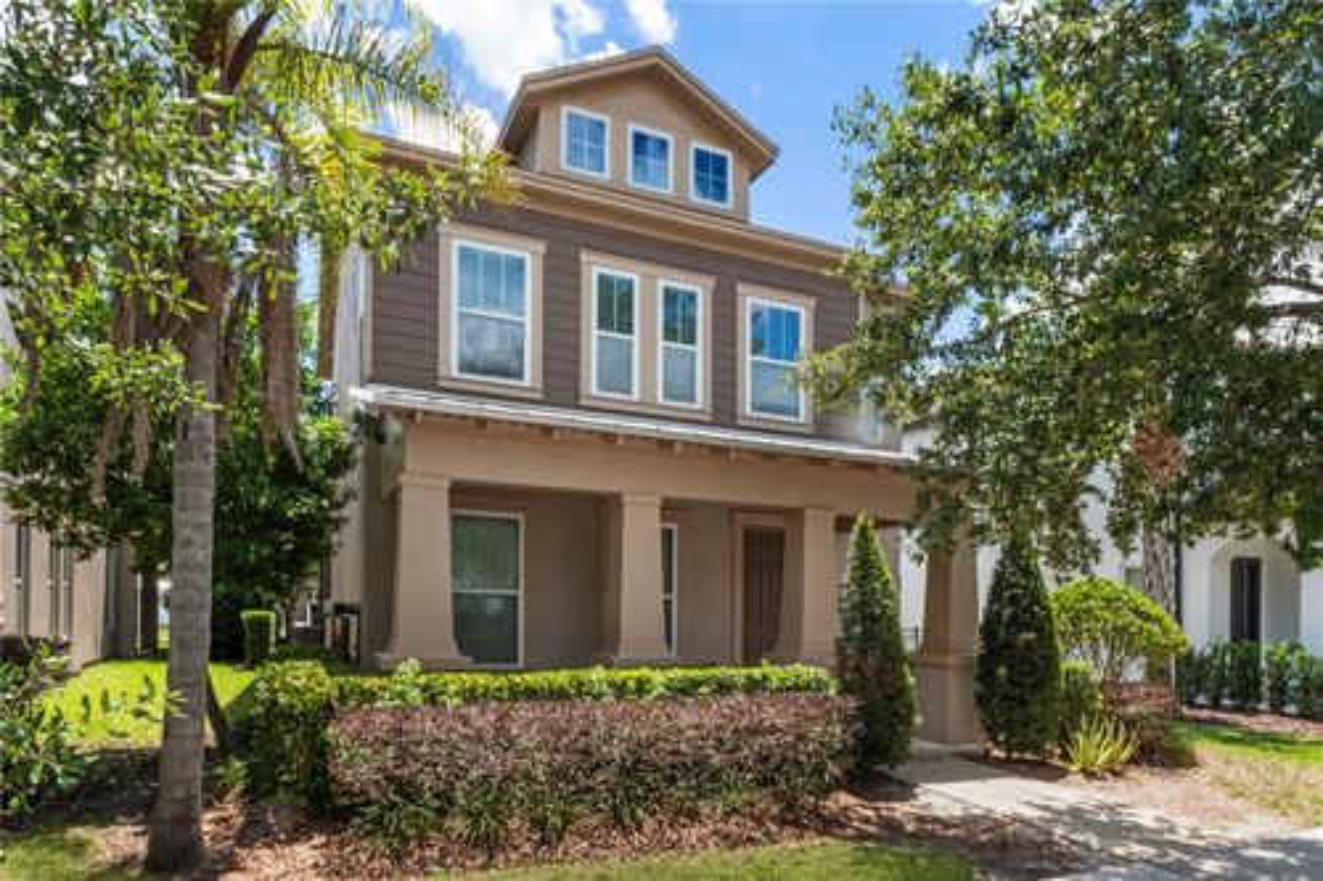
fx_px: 771
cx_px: 662
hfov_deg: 81.2
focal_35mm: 21
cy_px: 440
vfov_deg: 59.5
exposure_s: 1/6
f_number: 22
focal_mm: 13.7
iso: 160
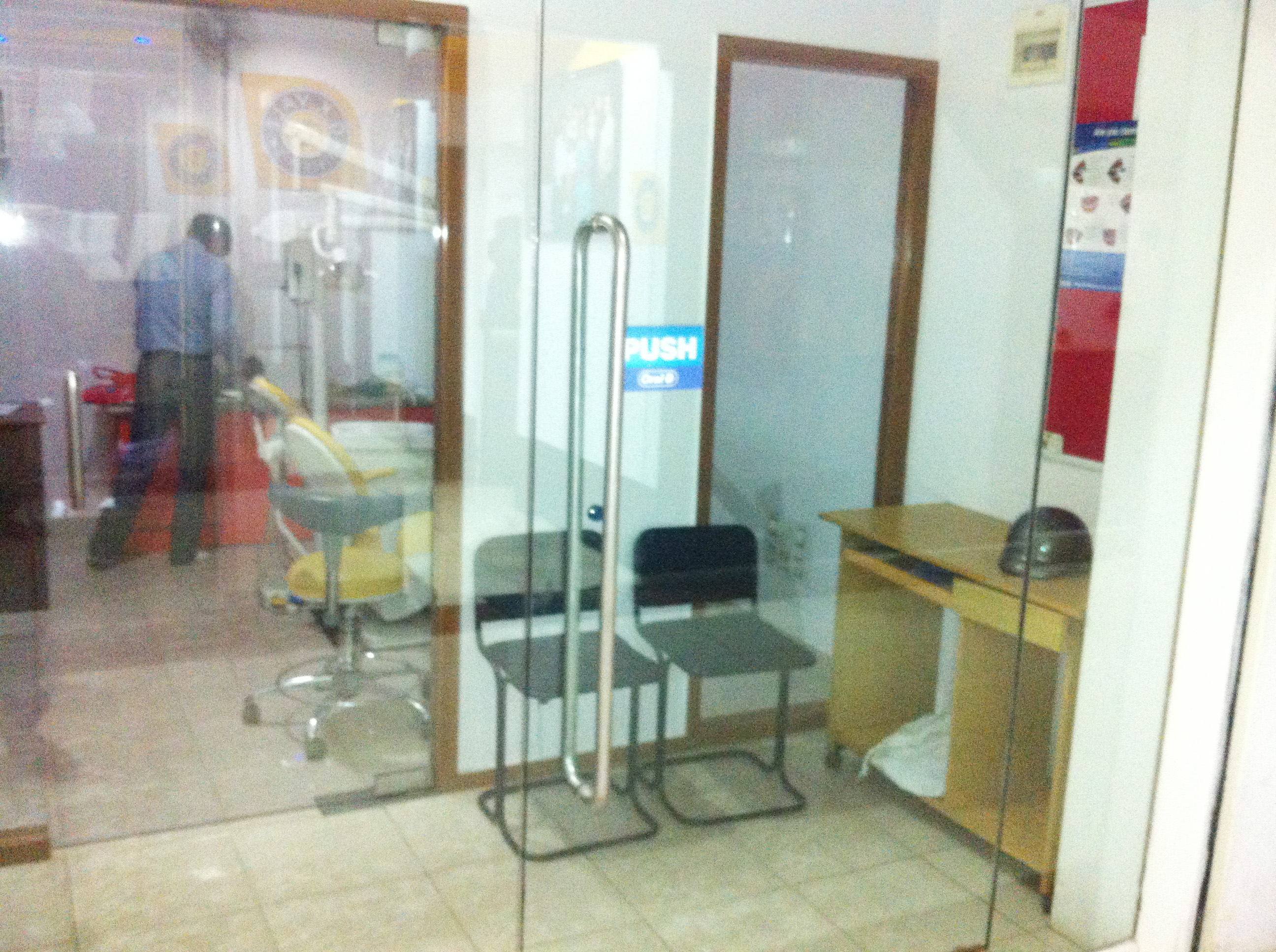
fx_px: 1288
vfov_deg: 40.6
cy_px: 476
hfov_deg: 52.7
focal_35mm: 35
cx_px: 638
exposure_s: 1/15
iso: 500
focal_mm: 3.85
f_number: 2.8
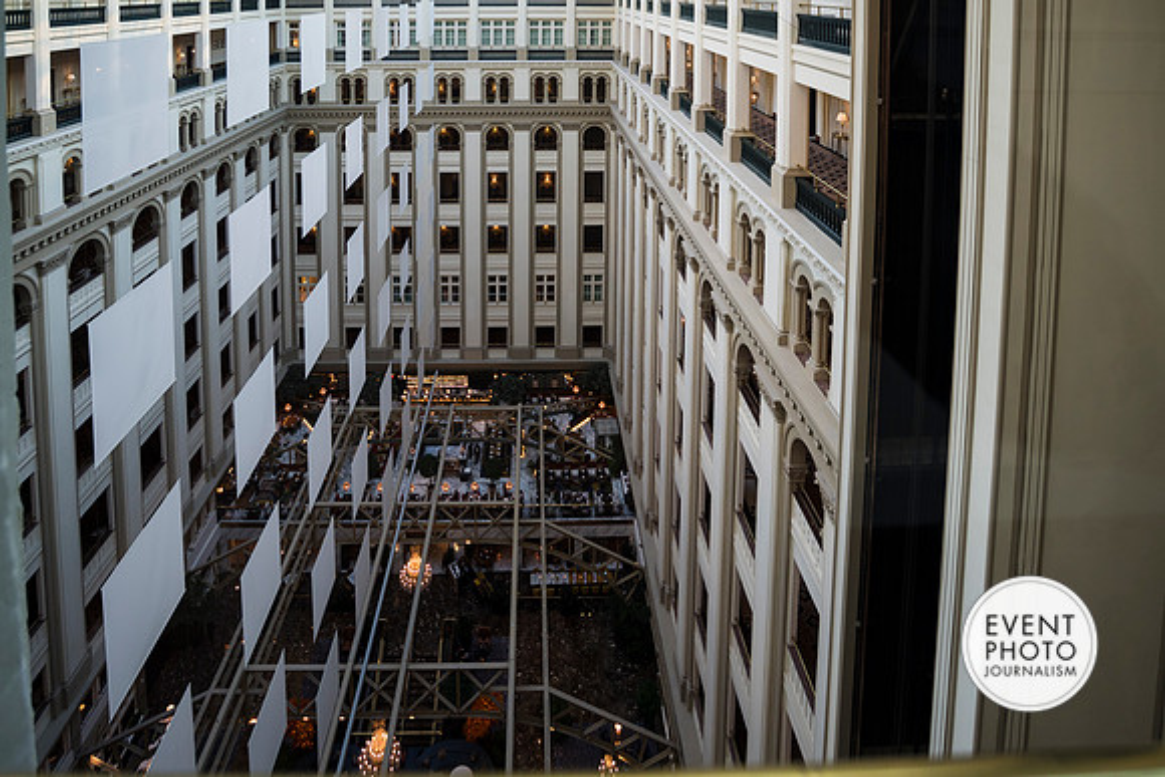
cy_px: 388
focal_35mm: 18
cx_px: 582
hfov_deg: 90.0
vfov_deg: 67.4
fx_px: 583
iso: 320
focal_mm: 18
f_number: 3.5
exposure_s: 1/125
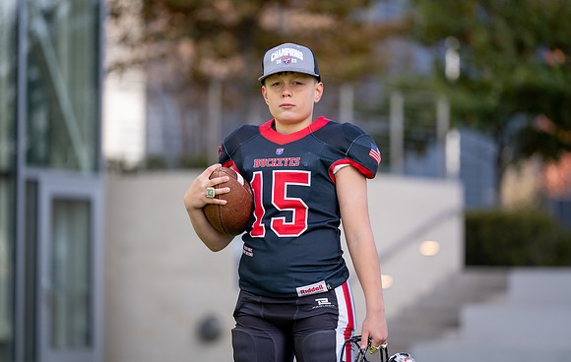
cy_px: 167
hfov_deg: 12.5
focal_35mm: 167
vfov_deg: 8.0
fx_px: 2603
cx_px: 293
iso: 100
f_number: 2.8
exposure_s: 1/500
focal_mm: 160
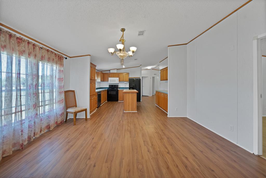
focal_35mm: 12
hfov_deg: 112.6
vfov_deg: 90.0
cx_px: 133
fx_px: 89
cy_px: 89
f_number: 8
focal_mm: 12
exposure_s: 1/6
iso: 640
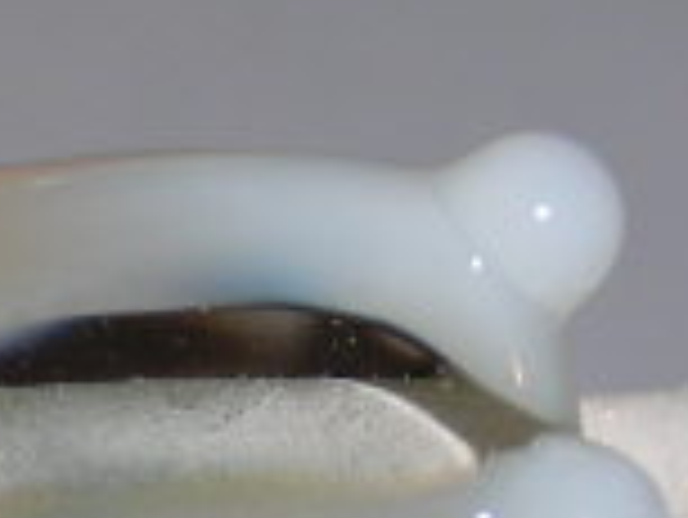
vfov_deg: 3.1
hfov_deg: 4.1
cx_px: 0
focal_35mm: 486
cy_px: 626
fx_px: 9667
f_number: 10.6
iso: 50
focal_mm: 19.2
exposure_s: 1/60.1
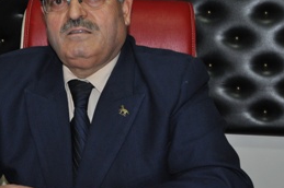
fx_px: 654
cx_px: 101
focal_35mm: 83
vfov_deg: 16.4
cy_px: 69
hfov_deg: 24.4
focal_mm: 32
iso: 800
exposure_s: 1/60
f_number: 4.8
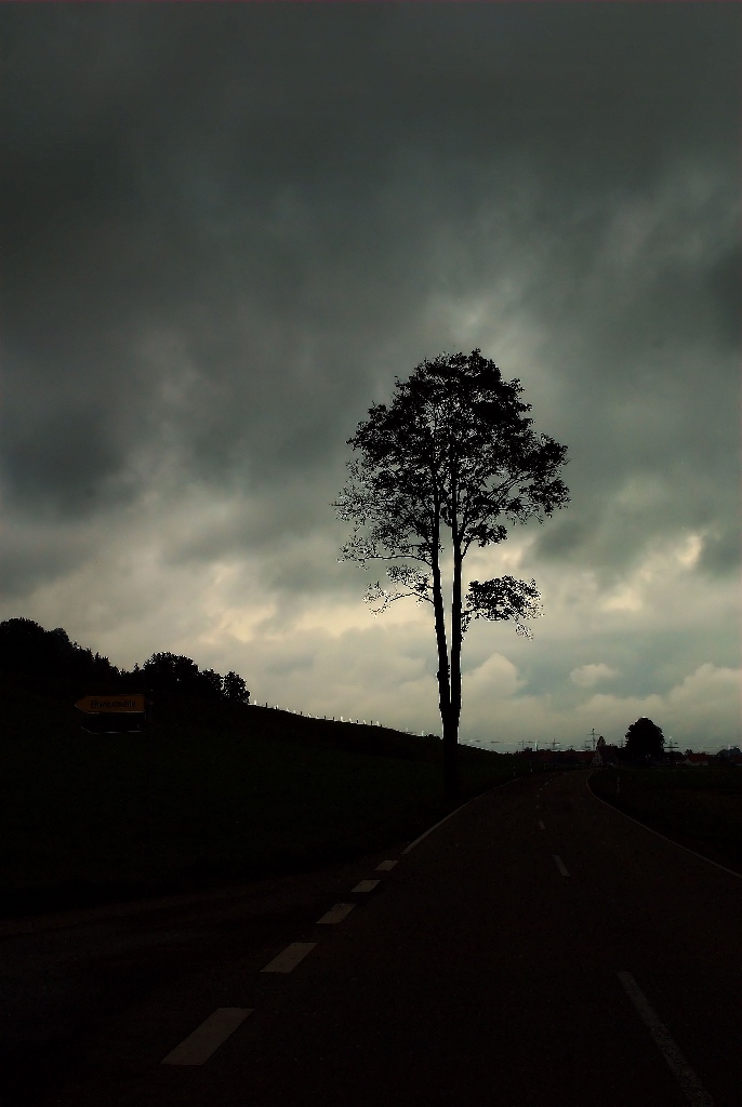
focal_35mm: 40
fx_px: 1248
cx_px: 371
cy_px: 554
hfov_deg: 33.1
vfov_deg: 47.9
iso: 250
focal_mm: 27
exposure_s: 1/1250
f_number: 13
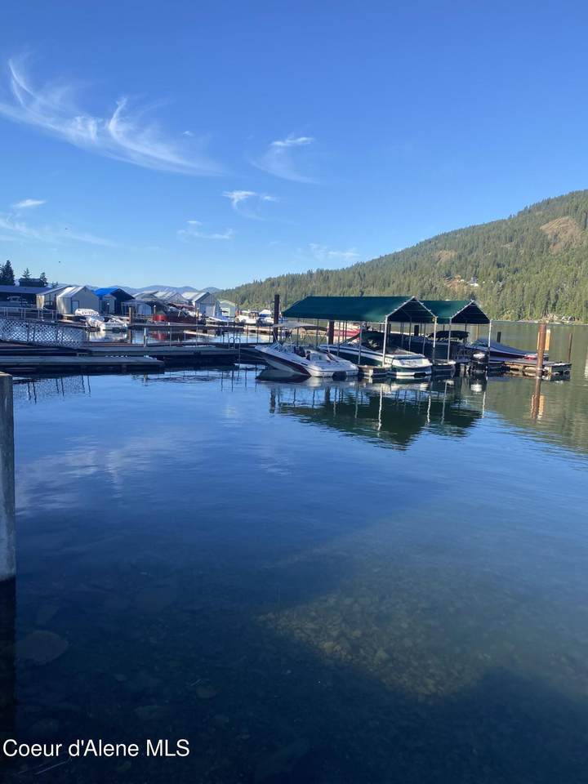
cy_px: 392
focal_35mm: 26
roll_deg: -2.6
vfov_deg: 67.3
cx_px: 294
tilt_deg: -6.7
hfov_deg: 53.1
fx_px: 589
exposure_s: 1/1565
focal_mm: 4.25
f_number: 1.8
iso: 32
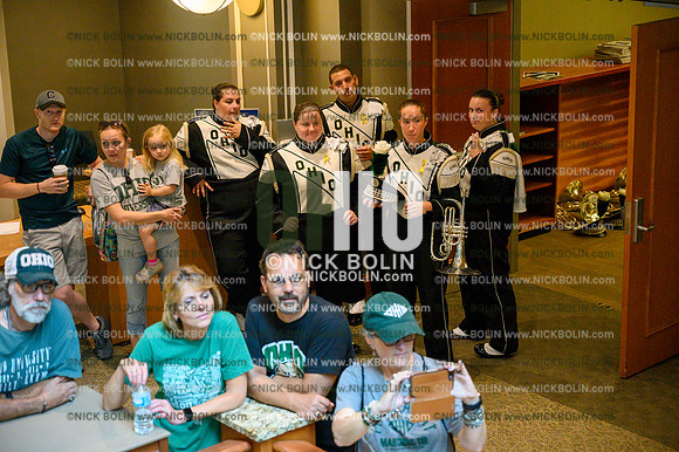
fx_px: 1225
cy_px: 226
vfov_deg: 20.9
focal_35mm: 65
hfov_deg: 31.0
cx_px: 340
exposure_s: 1/800
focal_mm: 65
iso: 6400
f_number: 4
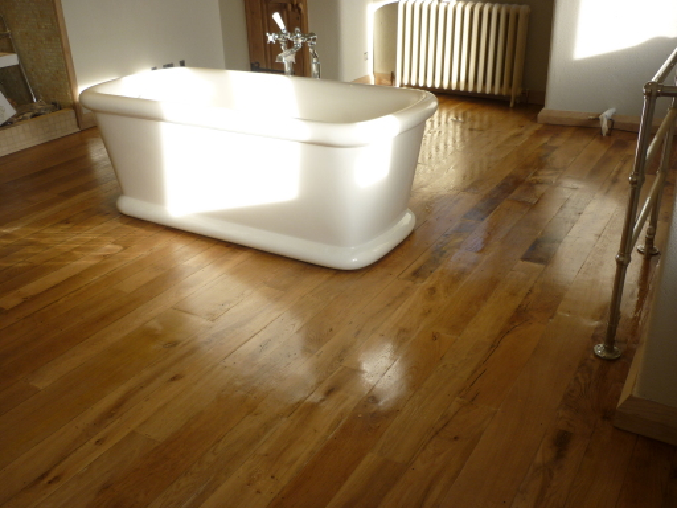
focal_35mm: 33
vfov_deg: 42.9
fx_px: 645
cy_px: 254
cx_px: 338
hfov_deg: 55.4
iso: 80
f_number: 2.8
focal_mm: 5.5
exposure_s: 1/80
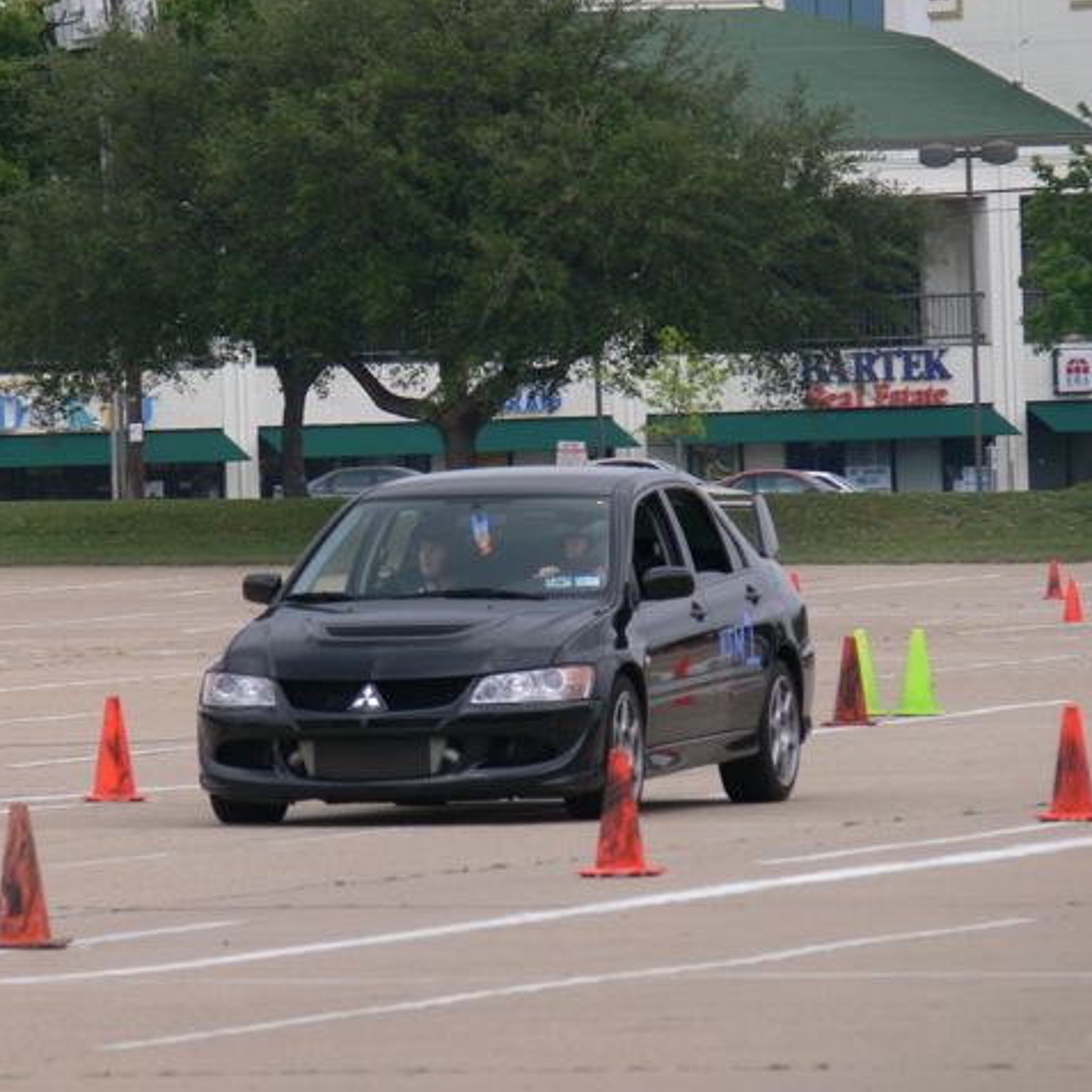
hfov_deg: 3.5
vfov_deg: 3.5
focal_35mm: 498
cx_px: 396
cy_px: 545
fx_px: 17774
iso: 100
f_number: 5
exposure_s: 1/500
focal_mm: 88.8
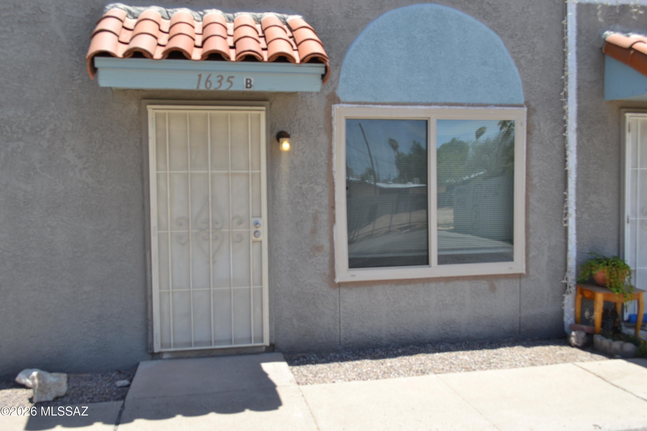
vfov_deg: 40.0
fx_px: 593
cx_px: 324
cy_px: 216
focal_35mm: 33
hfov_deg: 57.2
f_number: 8
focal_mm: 22
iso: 100
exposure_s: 1/250
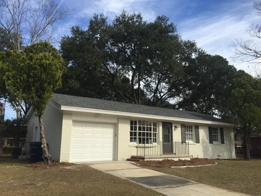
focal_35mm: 29
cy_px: 98
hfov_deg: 61.7
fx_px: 219
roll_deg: -1.1
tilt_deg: +10.0
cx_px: 130
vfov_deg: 48.2
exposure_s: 1/1582
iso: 32
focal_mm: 4.15
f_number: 2.2
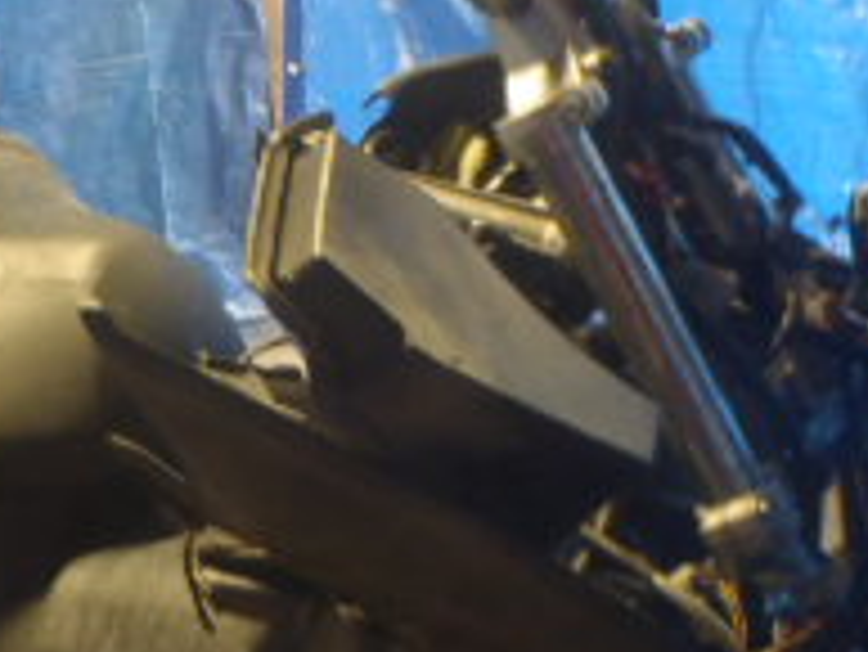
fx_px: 2333
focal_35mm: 93
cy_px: 414
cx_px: 148
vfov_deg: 15.9
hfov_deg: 20.8
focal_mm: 5
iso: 200
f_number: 3.9
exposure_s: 1/4
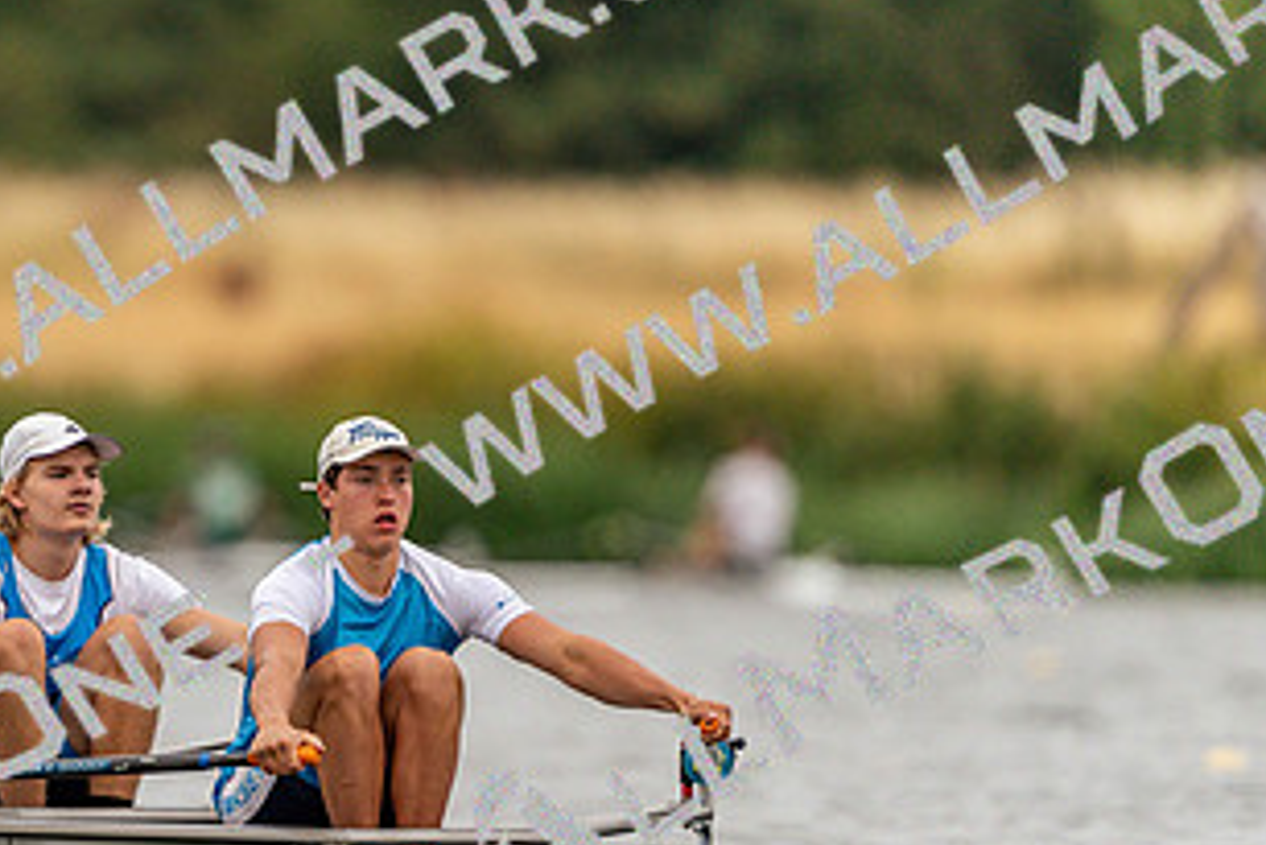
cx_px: 120
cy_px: 575
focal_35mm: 1133
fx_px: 39861
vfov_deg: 1.2
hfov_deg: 1.8
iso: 320
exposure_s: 1/2000
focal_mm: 600
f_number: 4
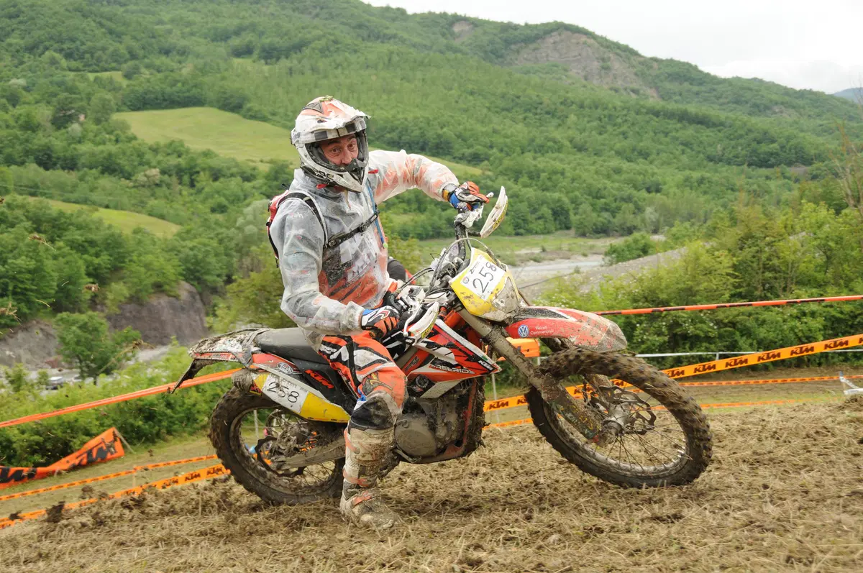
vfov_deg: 25.0
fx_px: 1293
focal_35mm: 54
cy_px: 286
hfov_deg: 36.9
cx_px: 432
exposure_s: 1/640
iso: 400
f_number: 5.6
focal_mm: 36
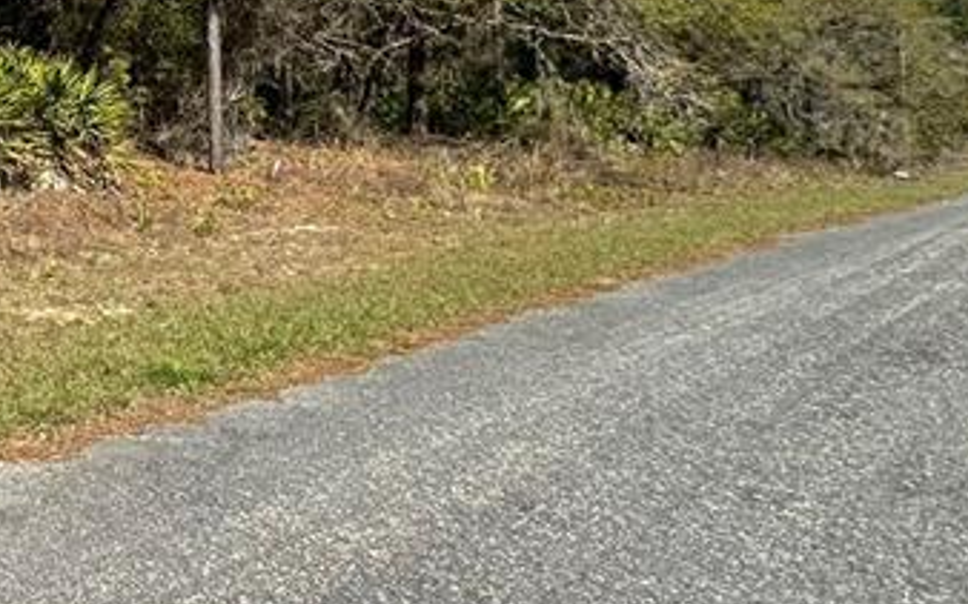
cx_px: -458
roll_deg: +0.8
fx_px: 1187
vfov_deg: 26.5
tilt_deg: +3.0
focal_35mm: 45
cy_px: -43
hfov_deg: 29.1
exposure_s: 1/1171
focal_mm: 2.22
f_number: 2.2
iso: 50
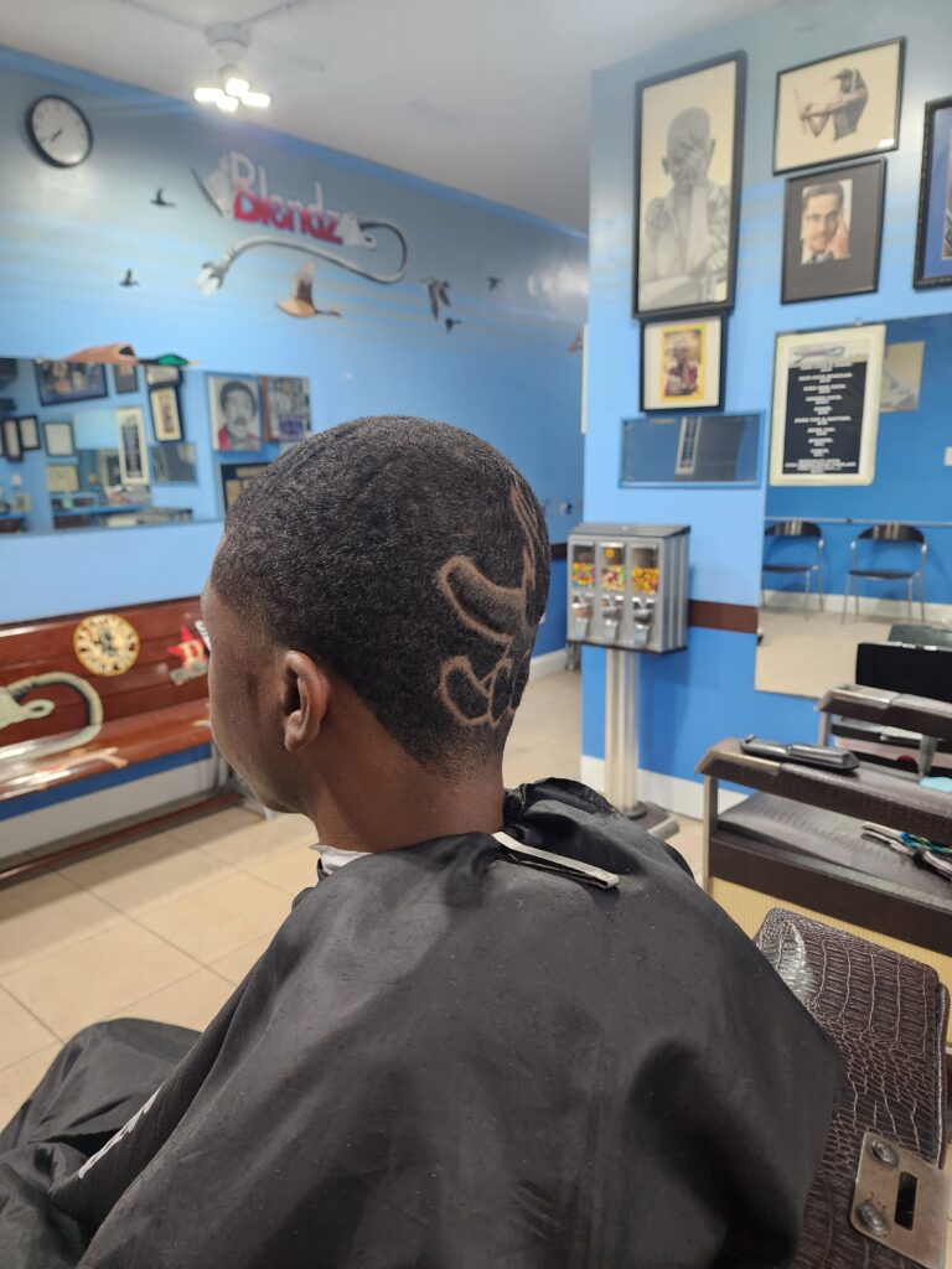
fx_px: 843
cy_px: 634
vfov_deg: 73.9
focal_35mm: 23
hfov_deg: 58.9
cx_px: 476
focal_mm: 6.4
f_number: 1.8
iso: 500
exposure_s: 1/120
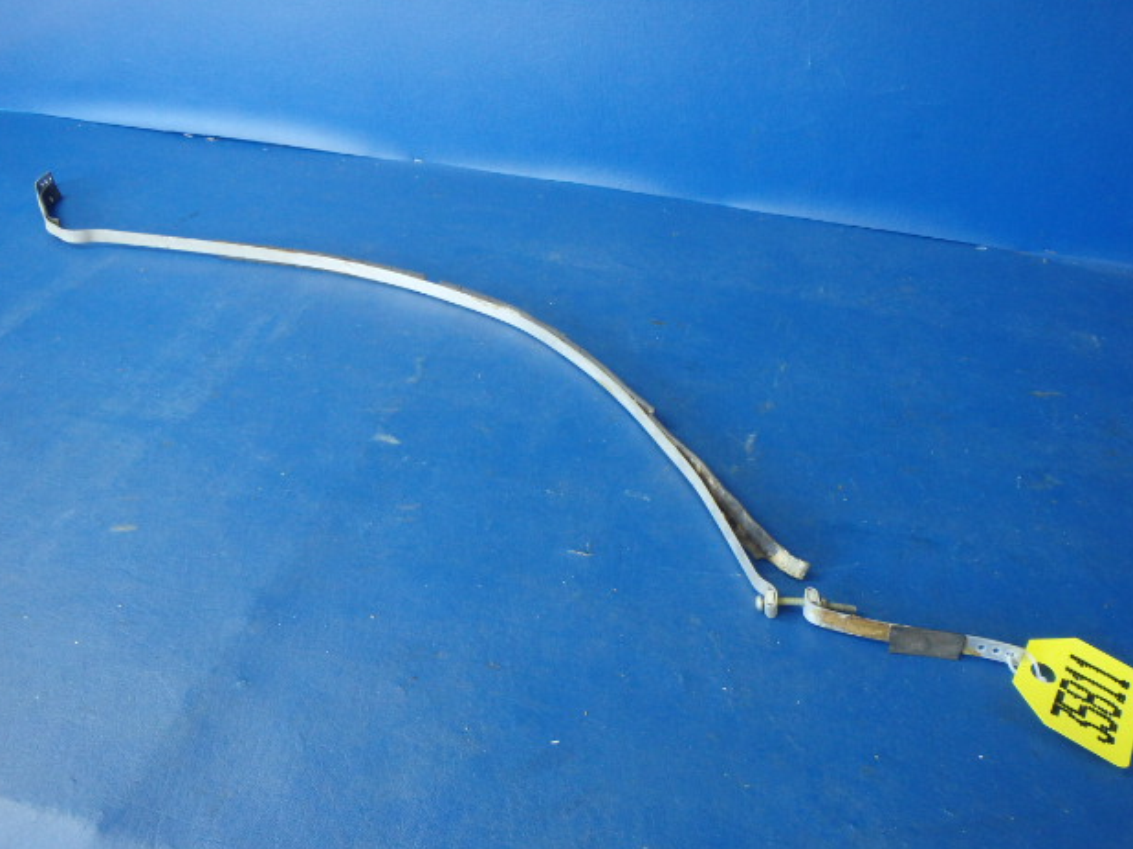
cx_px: 559
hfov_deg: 61.7
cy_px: 427
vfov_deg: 48.2
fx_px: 949
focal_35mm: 29
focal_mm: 5
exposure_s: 1/30
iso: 320
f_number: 3.9
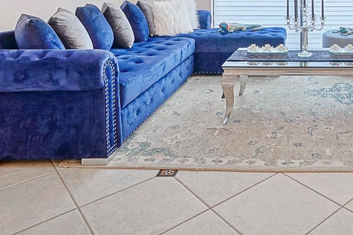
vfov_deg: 34.8
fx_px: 324
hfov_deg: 51.0
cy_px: -19
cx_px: 314
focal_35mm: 33
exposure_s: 1/13
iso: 320
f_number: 7.1
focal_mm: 10
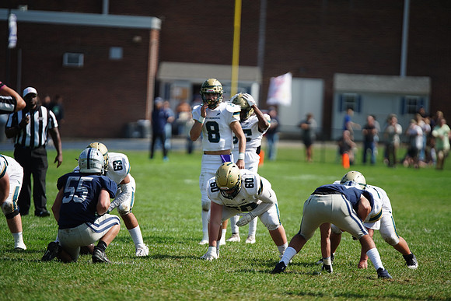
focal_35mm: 300
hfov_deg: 6.9
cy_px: 150
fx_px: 3759
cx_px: 226
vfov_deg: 4.6
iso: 400
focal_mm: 300
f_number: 2.8
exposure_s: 1/5000
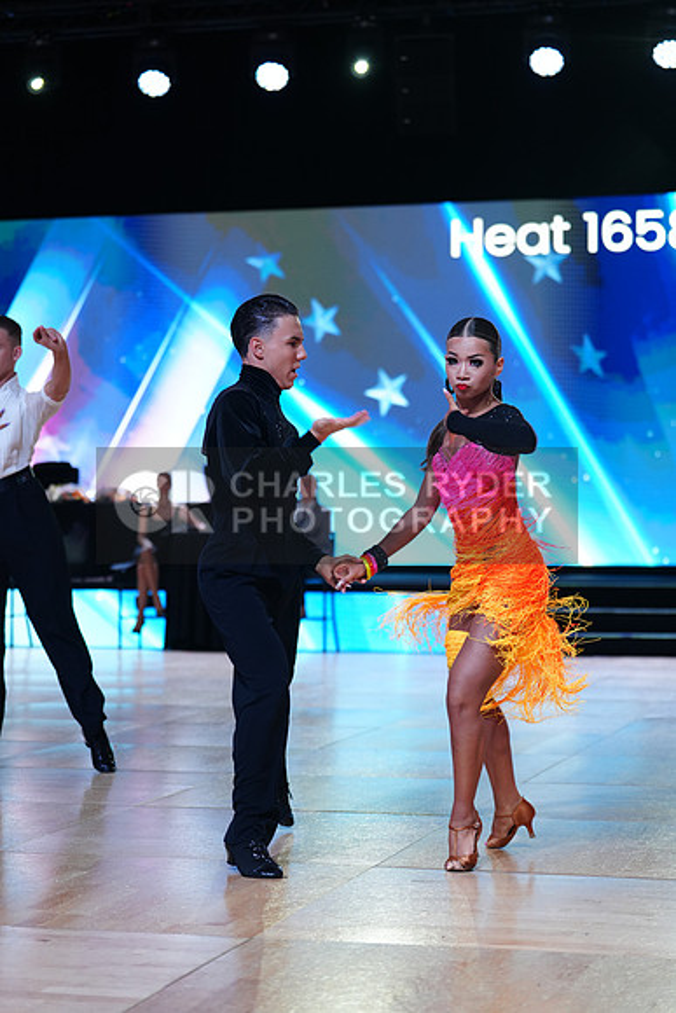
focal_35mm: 76
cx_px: 338
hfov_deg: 18.0
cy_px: 506
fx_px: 2139
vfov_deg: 26.6
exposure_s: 1/500
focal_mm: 76
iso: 640
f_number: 2.8
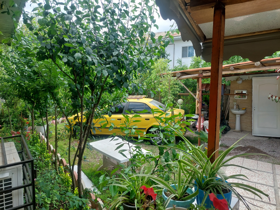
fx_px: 202
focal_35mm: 25
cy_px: 105
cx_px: 140
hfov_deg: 69.4
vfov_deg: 54.9
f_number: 1.8
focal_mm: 5.23
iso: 40
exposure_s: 1/395
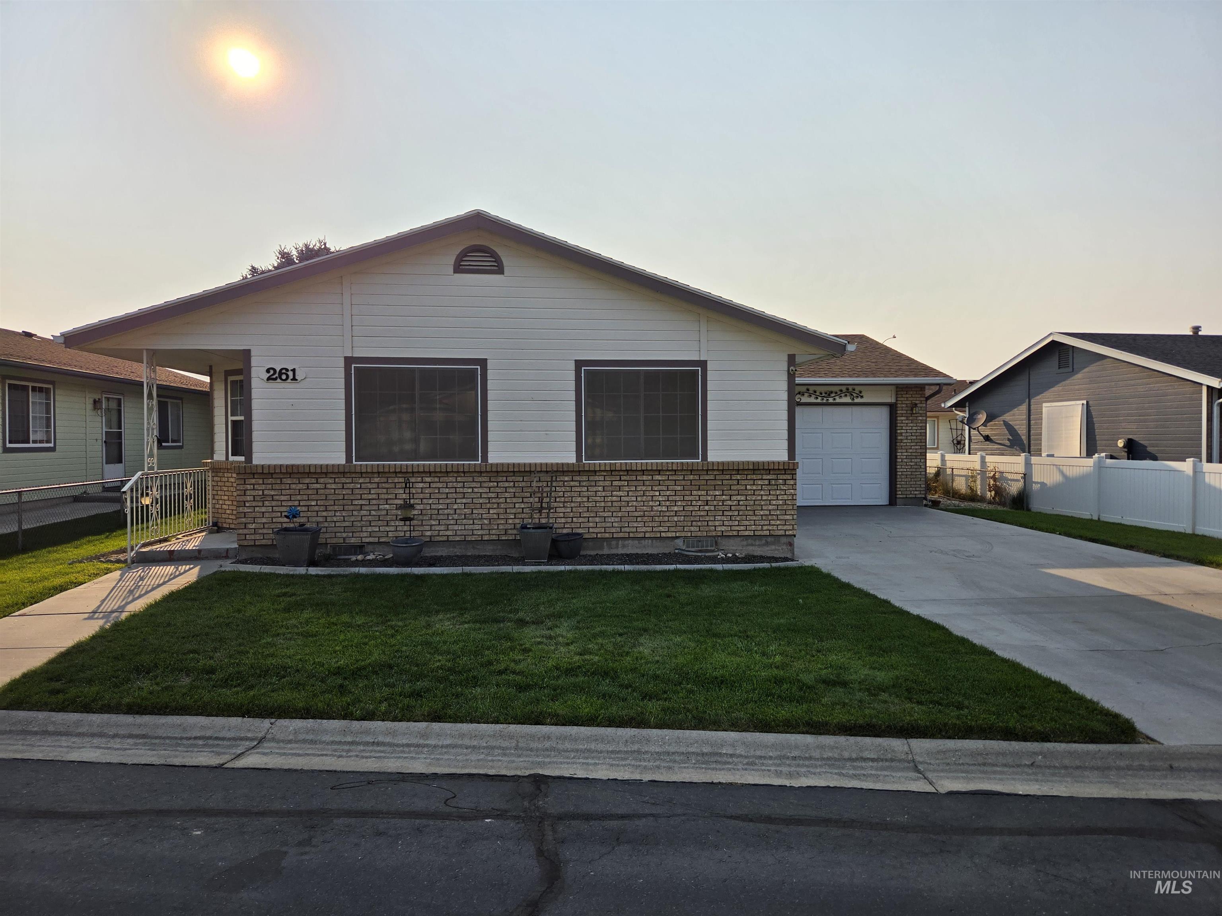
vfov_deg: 58.9
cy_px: 458
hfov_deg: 73.9
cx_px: 611
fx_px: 812
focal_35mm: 23
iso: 64
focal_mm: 5.4
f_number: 1.8
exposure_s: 1/7734
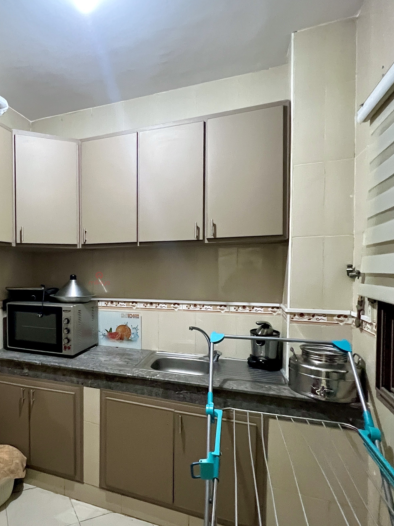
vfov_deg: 81.7
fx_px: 303
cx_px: 99
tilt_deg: -1.5
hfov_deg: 62.3
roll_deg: +0.5
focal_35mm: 20
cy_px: 279
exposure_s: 1/50
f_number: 1.8
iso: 640
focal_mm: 1.57
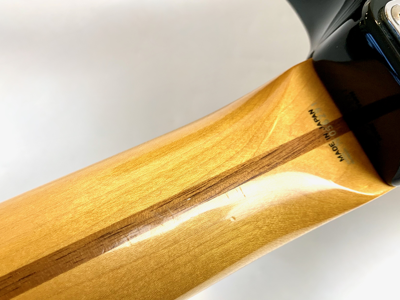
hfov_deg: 53.8
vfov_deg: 41.6
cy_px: 179
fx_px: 393
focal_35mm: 34
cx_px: 177
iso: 64
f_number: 1.8
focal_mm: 4.25
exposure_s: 1/50
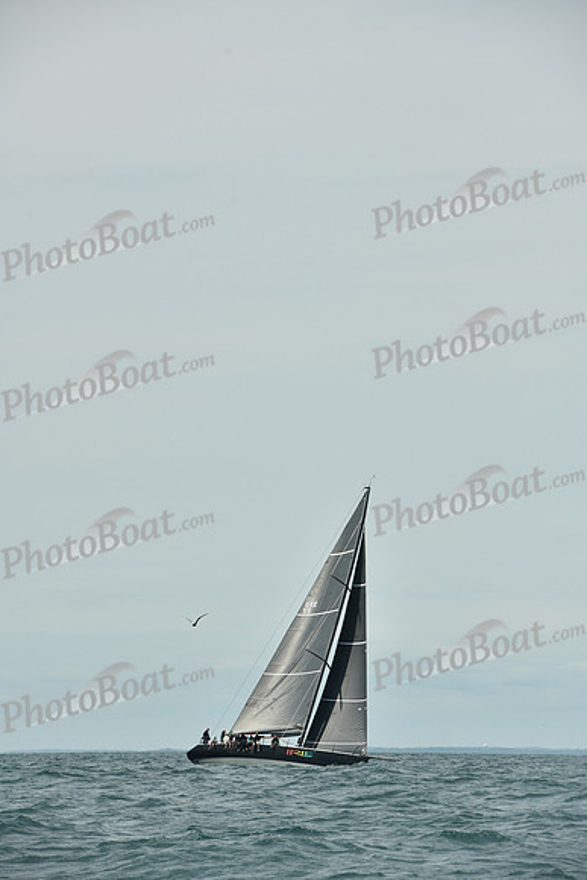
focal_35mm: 190
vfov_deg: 10.8
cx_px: 294
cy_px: 440
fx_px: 4644
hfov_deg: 7.2
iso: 320
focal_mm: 190
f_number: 10
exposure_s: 1/1250
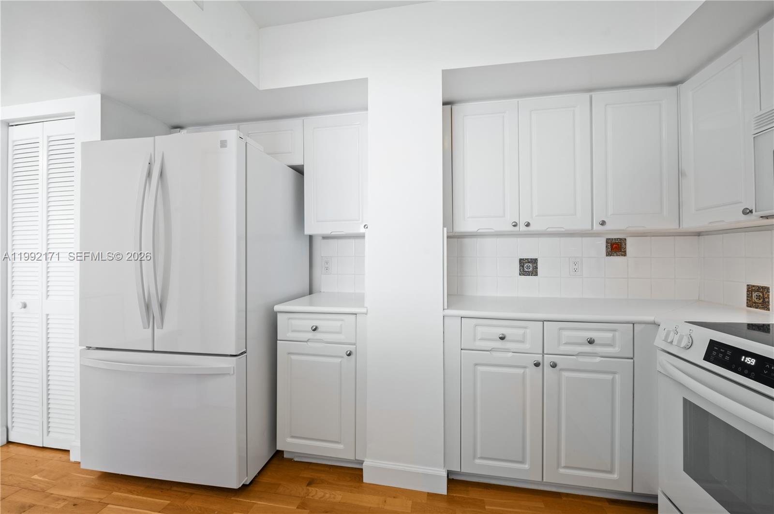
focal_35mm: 14
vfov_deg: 81.1
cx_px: 387
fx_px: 301
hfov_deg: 104.3
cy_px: 257
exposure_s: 1/2.5
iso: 200
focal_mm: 14
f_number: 8
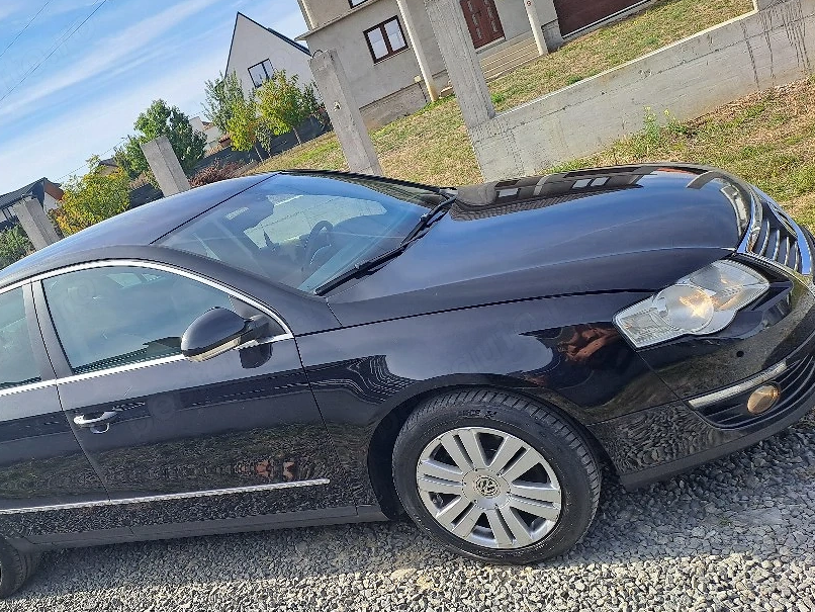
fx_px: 730
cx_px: 314
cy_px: 368
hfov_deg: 57.7
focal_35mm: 31
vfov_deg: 45.2
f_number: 1.8
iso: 32
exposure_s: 1/909
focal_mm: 4.65
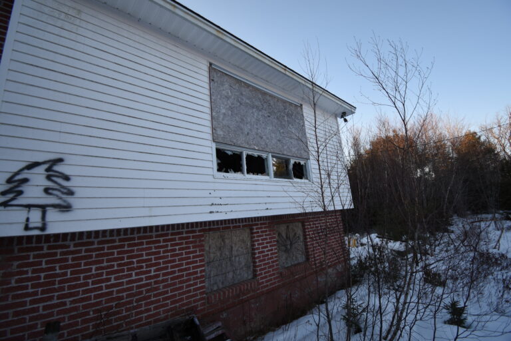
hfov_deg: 100.4
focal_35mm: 15
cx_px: 256
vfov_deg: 77.3
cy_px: 170
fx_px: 213
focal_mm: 10
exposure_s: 1/160
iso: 125
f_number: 4.5
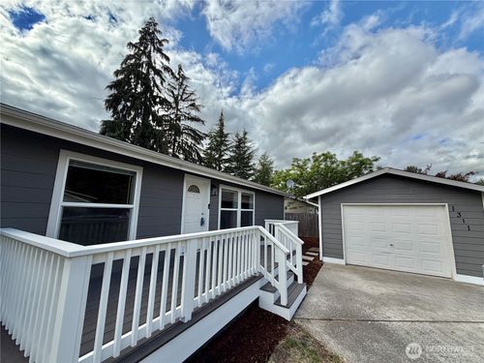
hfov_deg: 102.1
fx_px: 196
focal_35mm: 14
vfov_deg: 85.7
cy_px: 182
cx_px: 242
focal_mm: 2.22
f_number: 2.2
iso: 25
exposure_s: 1/1050
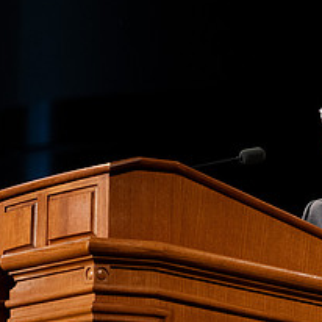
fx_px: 4073
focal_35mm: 387
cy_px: 128
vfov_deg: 4.5
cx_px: 290
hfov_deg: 4.5
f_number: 2.8
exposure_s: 1/250
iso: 1250
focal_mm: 116
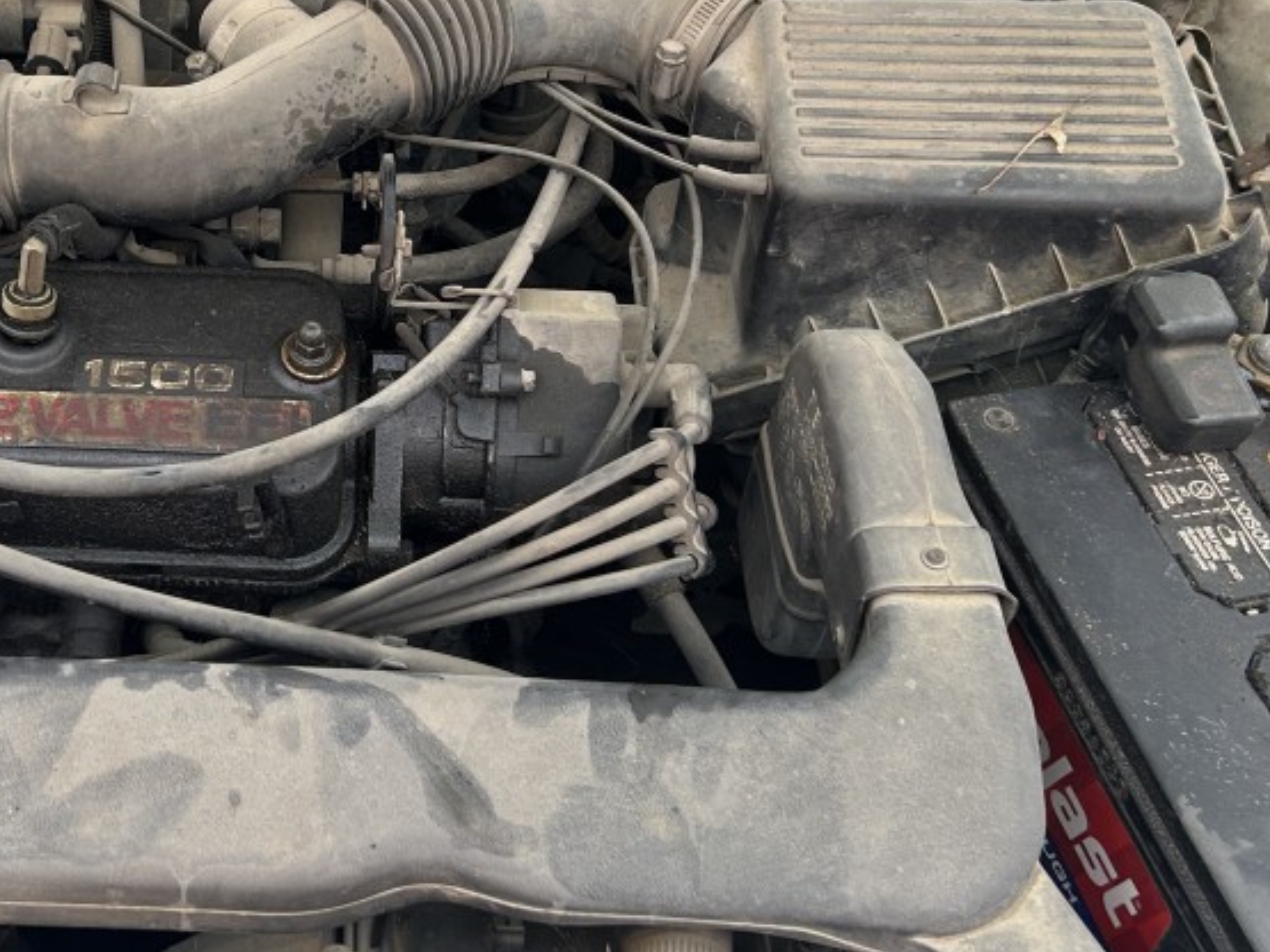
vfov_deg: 24.2
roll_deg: +3.1
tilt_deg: -44.2
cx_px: 190
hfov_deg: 31.1
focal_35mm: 60
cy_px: 277
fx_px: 2201
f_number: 1.5
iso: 50
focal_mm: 5.7
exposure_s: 1/552
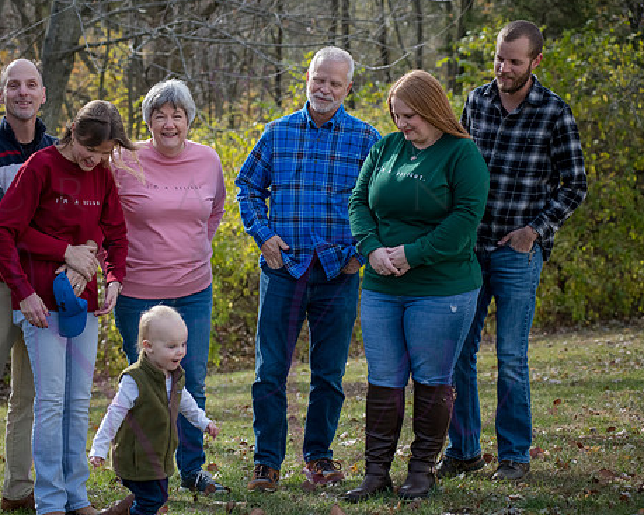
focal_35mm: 102
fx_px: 1944
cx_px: 247
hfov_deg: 18.8
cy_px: 263
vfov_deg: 15.1
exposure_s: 1/800
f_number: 5
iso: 400
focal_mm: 86
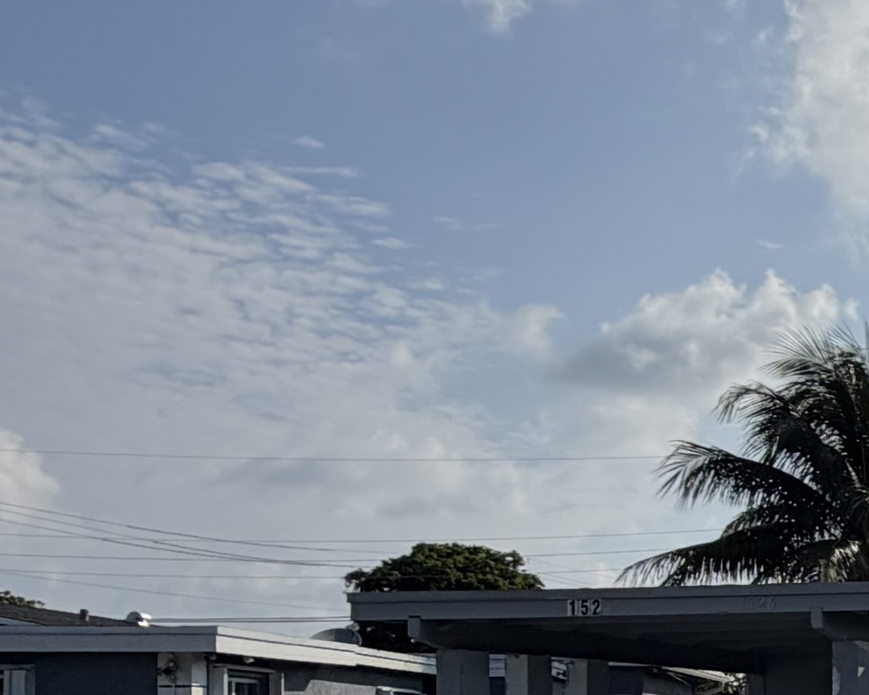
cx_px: 1394
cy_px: 705
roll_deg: +0.1
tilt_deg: +1.8
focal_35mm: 68
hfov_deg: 21.8
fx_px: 1749
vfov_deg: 21.6
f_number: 2.2
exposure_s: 1/2976
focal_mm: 2.22
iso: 20
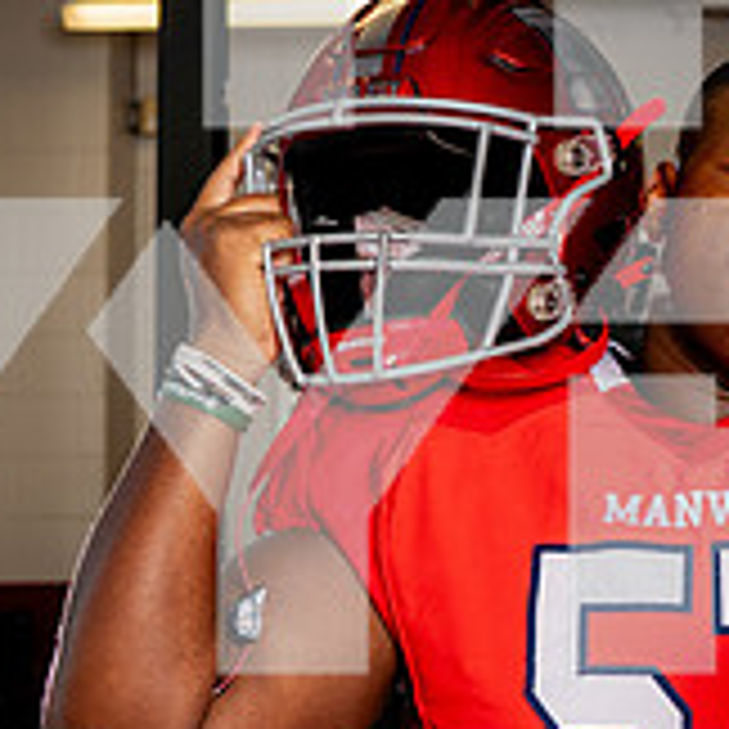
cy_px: 439
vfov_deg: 16.0
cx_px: 482
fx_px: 2597
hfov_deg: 15.9
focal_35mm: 109
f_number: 4
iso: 100
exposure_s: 1/200
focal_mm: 35
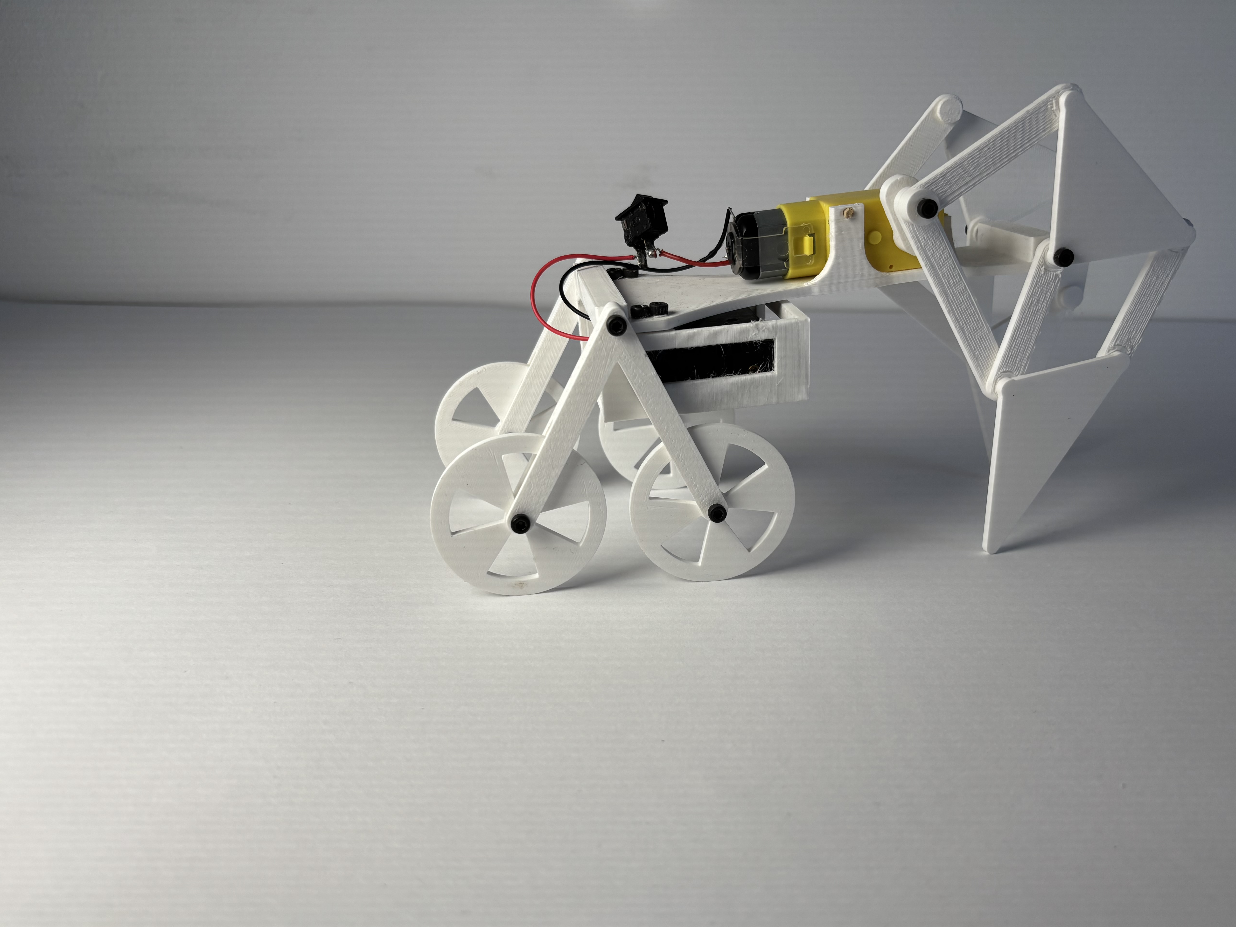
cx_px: 672
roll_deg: -0.4
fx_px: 1035
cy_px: 508
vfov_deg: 48.2
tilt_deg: -23.3
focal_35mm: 29
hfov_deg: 61.6
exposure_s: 1/811
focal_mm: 5.96
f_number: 1.6
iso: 50
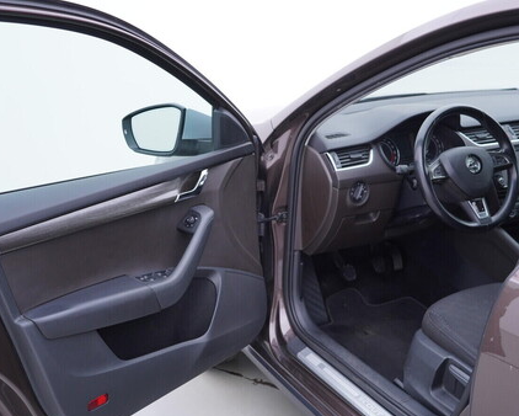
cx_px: 267
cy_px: 216
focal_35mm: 44
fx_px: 676
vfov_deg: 34.2
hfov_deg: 42.0
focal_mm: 24
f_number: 3.2
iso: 125
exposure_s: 1/50
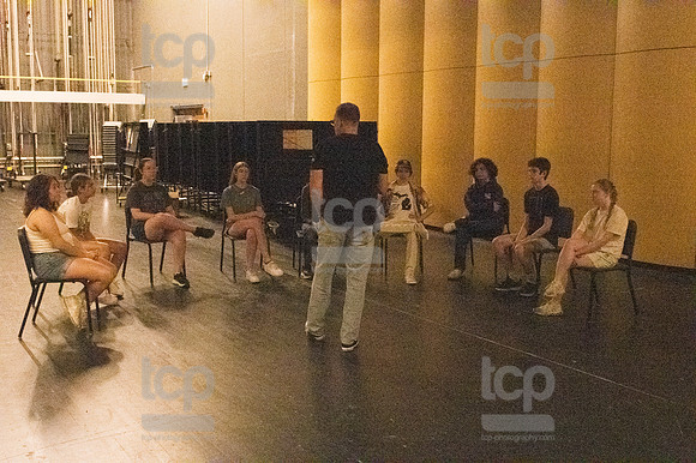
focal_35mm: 36
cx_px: 348
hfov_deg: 53.2
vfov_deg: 36.8
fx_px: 696
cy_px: 232
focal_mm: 24
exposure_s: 1/400
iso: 25600
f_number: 5.6
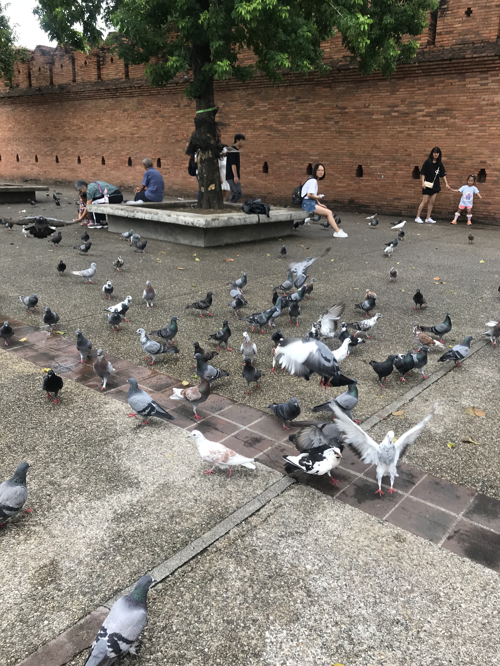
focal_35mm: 28
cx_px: 250
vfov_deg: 63.4
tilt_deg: -16.4
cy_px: 333
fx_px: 539
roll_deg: -0.3
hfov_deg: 49.7
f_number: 1.8
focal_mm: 3.99
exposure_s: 1/310
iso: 20
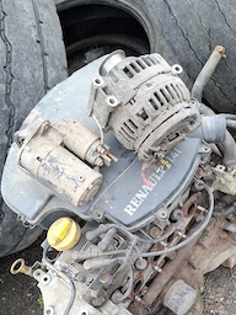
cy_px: 212
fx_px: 327
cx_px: 139
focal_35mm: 36
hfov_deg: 39.5
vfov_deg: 50.4
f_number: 1.8
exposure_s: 1/135
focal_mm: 5.54
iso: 50
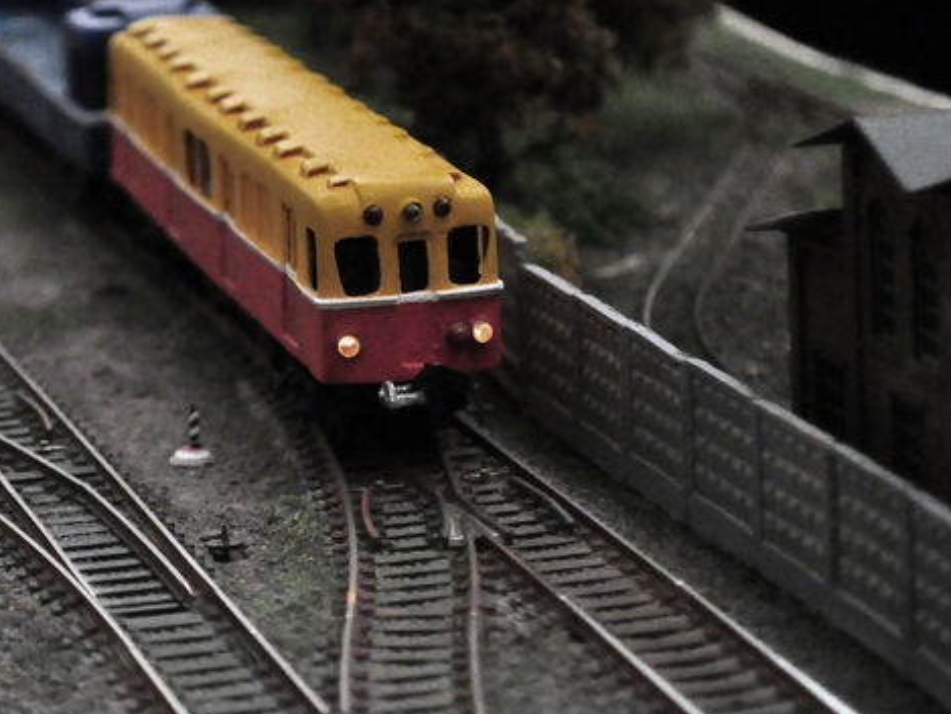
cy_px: 327
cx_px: 284
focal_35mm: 152
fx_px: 4175
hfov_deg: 13.0
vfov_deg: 9.8
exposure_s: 1/60
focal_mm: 55
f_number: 5.6
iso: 3200
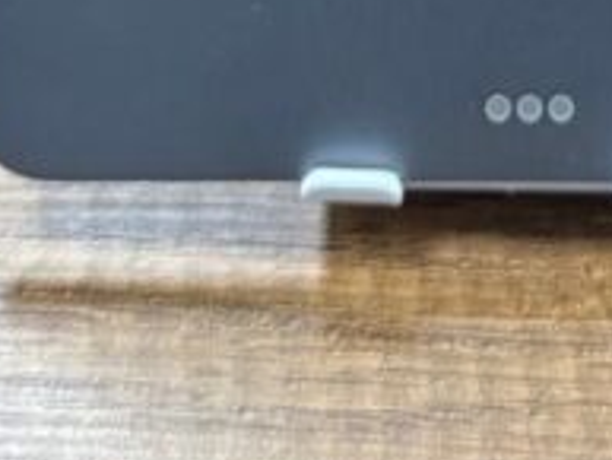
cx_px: 453
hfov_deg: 13.2
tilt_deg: -33.0
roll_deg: +0.2
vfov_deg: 8.9
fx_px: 2636
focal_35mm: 149
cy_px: -704
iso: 320
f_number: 1.78
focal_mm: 6.76
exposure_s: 1/50
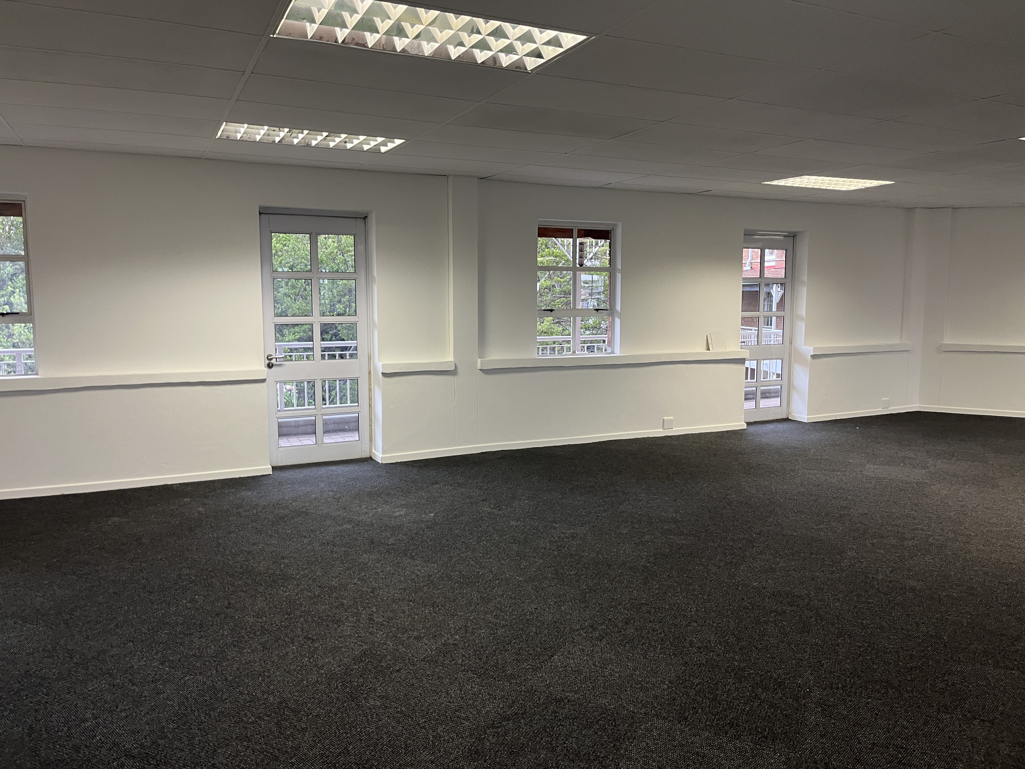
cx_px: 512
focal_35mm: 26
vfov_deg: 53.1
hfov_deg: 67.3
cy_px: 384
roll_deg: -1.0
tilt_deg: -3.7
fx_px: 770
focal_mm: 5.1
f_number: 1.6
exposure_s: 1/50
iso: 160
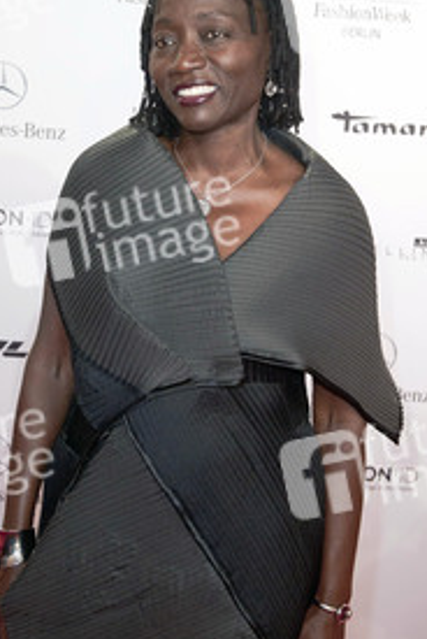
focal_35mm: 61
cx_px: 189
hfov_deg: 22.3
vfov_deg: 32.8
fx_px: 1082
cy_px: 349
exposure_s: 1/250
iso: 1600
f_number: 5.6
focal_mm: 42
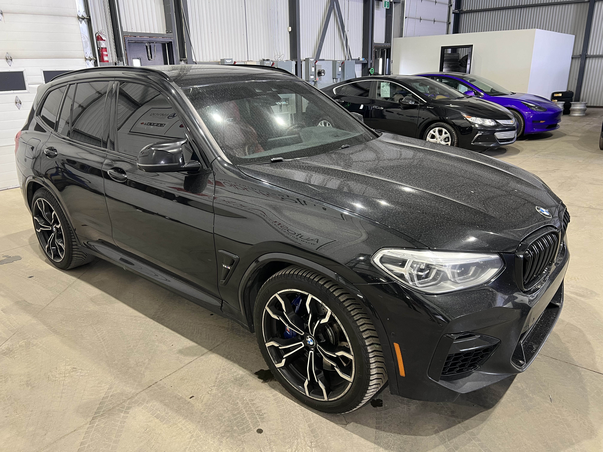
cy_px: 226
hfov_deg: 67.3
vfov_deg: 53.1
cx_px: 302
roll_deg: +2.2
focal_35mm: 26
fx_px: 453
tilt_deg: -19.3
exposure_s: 1/60
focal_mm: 5.7
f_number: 1.5
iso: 125
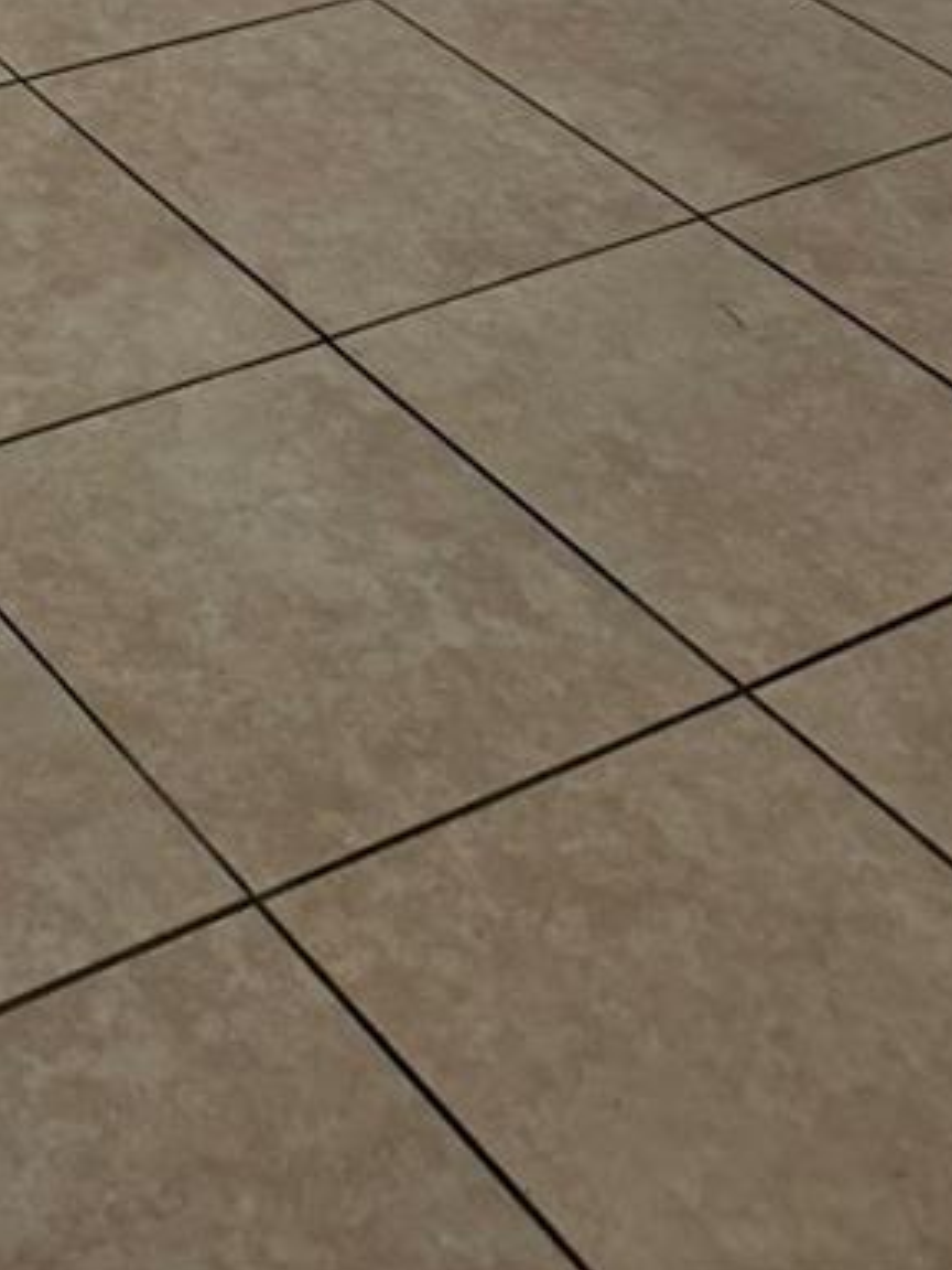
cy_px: -701
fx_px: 2750
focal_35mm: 75
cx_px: -367
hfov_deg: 18.0
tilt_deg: -14.1
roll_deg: -2.1
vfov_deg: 21.3
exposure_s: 1/121
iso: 160
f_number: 1.78
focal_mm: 6.76
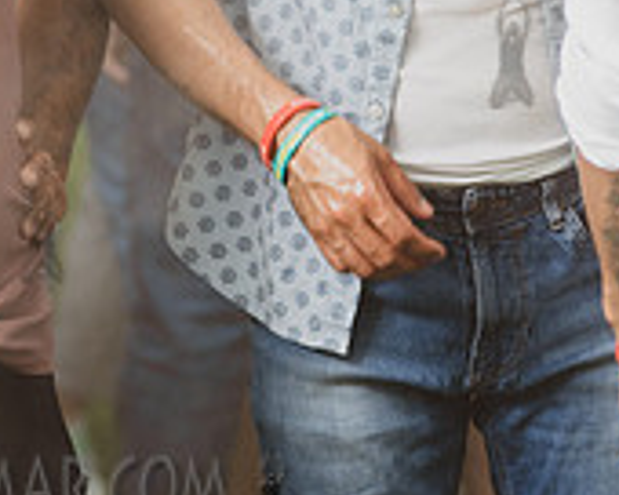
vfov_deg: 4.0
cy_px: -133
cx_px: 40
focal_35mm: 384
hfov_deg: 5.0
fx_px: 7035
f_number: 4
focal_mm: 120
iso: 400
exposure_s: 1/250
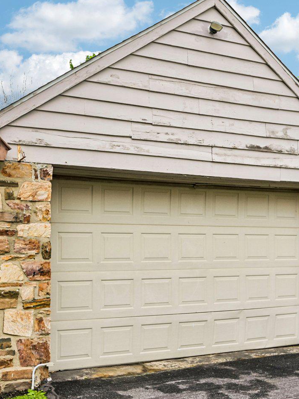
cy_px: 233
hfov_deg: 30.8
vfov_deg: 40.3
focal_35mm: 47
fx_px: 542
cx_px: 140
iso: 100
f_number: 8
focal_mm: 22.5
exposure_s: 1/80
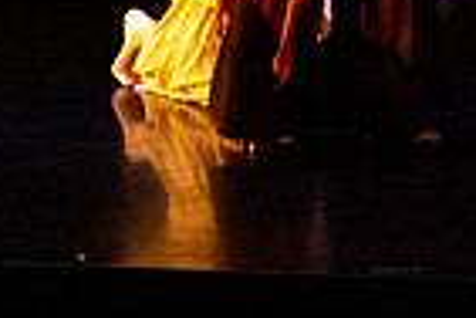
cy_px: -336
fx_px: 2710
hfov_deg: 10.0
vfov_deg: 6.5
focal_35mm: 205
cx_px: 33
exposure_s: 1/400
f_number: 4
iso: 4000
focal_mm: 41
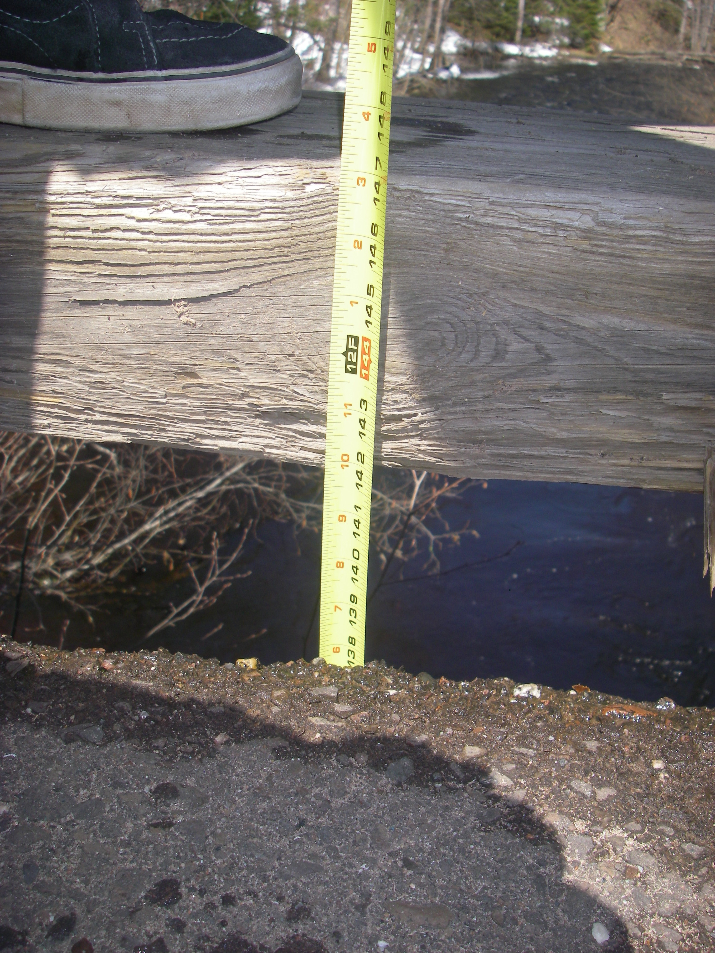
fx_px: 1047
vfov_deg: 49.0
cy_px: 476
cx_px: 358
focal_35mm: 38
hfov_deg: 37.7
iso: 64
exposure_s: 1/400
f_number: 3.3
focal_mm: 6.3
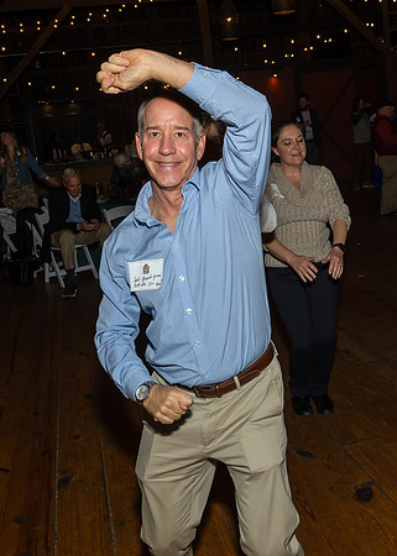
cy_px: 241
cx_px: 233
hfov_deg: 33.5
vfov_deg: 45.8
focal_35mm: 42
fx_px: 657
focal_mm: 17
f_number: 7.1
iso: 640
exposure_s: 1/250
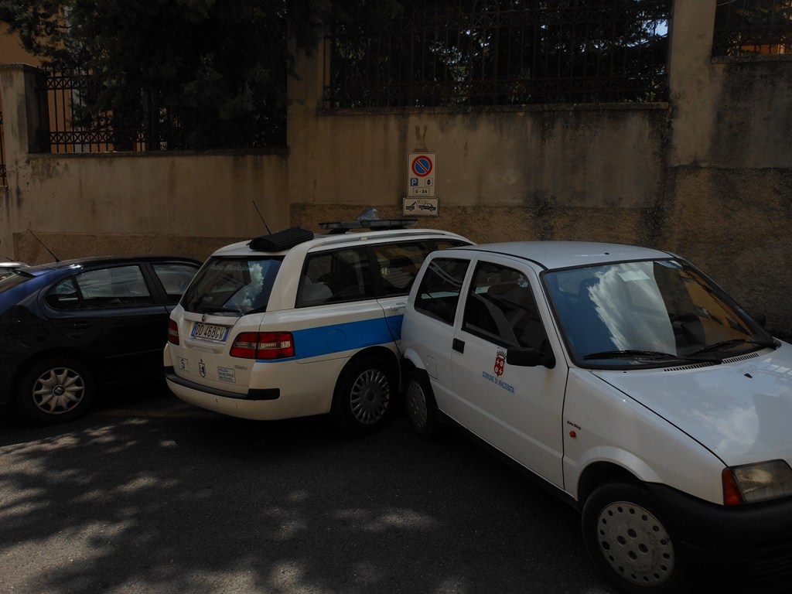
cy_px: 297
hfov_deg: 63.4
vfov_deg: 49.7
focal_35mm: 28
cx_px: 396
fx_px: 641
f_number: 3.7
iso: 80
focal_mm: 5
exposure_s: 1/1000
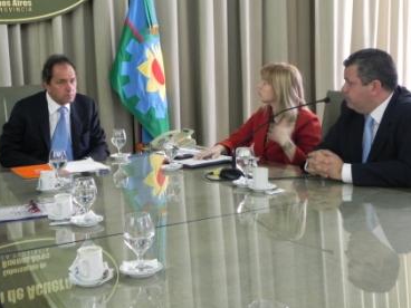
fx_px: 665
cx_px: 165
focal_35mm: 56
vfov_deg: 26.1
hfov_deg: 34.2
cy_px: 133
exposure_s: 1/5.7
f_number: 3.2
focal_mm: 8.2
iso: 400
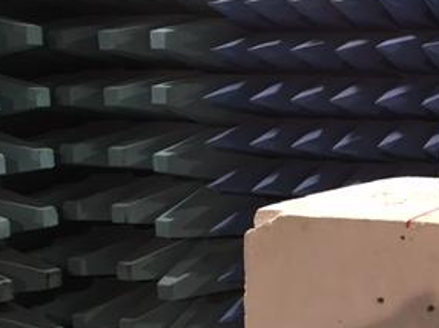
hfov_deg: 27.4
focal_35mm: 65
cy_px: 222
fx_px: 824
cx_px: 480
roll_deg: -1.3
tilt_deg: -10.5
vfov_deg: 22.4
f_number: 2.2
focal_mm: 4.15
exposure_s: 1/33
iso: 100
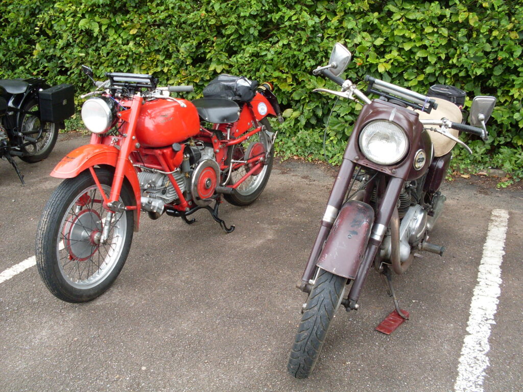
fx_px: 574
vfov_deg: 37.7
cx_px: 262
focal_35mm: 38
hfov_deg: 49.0
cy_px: 196
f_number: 2.8
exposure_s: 1/125
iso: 80
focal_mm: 6.3
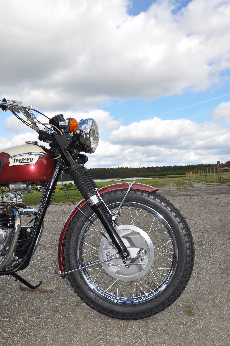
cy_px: 173
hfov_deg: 39.9
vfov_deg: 57.3
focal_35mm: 33
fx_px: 317
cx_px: 115
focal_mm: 22
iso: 200
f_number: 11
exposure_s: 1/200
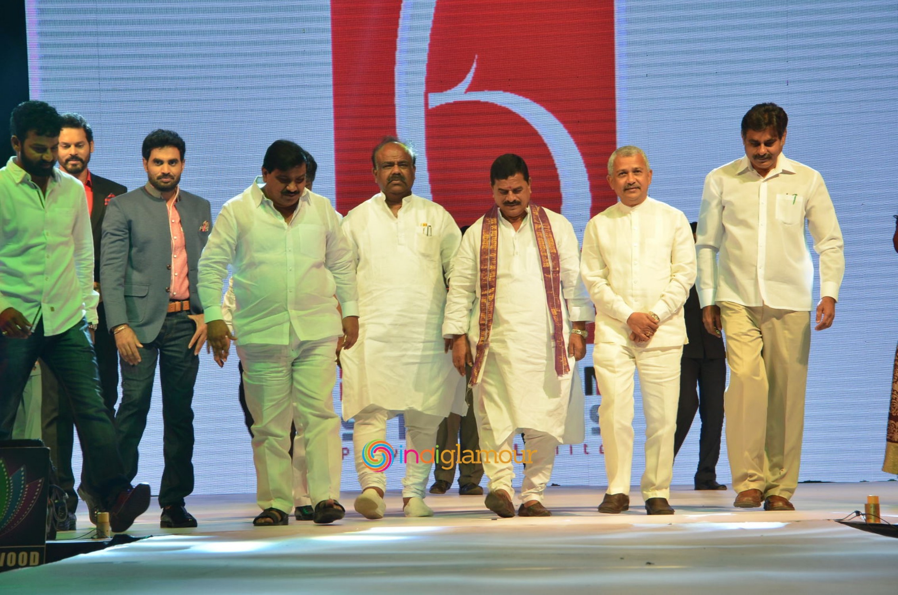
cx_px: 449
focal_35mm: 112
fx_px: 2801
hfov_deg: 18.2
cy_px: 298
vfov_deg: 12.1
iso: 800
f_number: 6.3
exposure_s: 1/125
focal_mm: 75
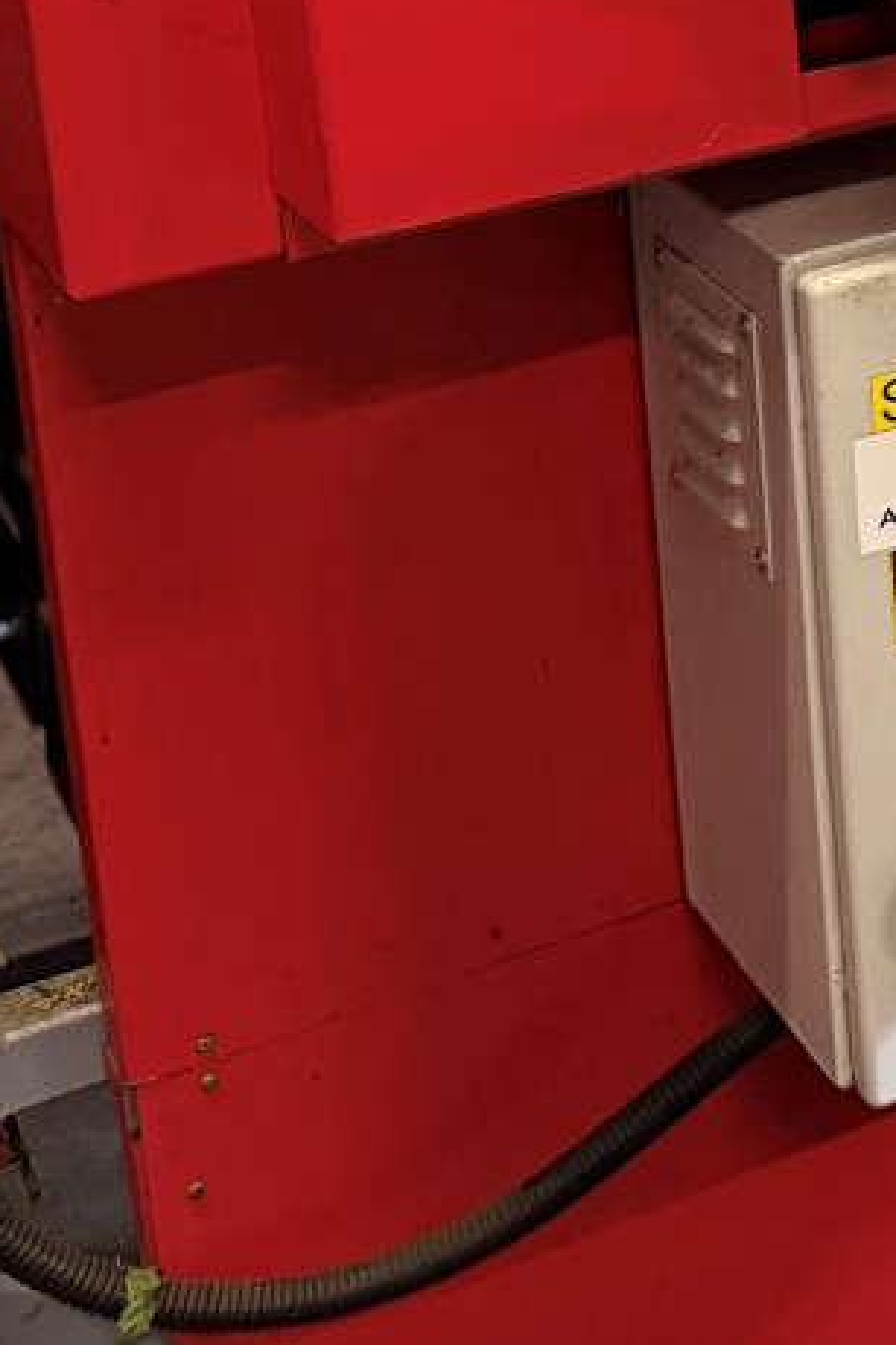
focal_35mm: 78
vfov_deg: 24.1
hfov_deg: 15.6
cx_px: 1468
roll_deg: +1.1
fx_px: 2914
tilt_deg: -11.3
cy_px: -169
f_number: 1.78
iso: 500
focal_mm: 6.76
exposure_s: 1/50
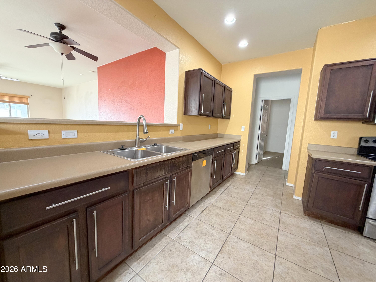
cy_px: 141
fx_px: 152
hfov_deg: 102.1
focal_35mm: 14
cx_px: 188
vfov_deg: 85.7
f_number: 2.2
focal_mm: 2.22
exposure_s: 1/60
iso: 320
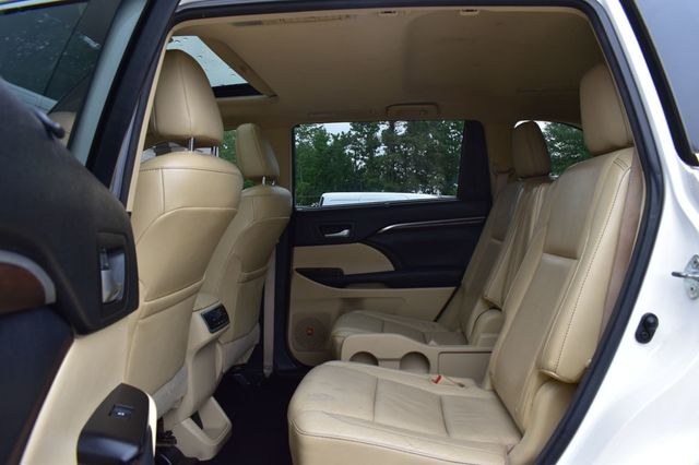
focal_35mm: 27
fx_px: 524
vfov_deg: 47.9
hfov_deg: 67.4
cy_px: 232
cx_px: 350
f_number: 9
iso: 400
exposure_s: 1/160
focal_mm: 18
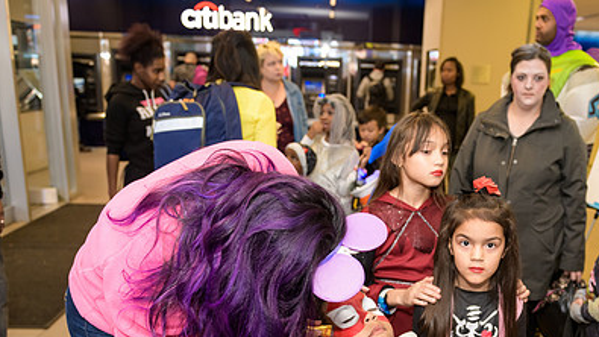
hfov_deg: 50.1
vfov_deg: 29.0
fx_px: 635
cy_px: 269
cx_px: 364
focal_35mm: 40
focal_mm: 26
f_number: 3.2
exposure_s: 1/100
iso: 800
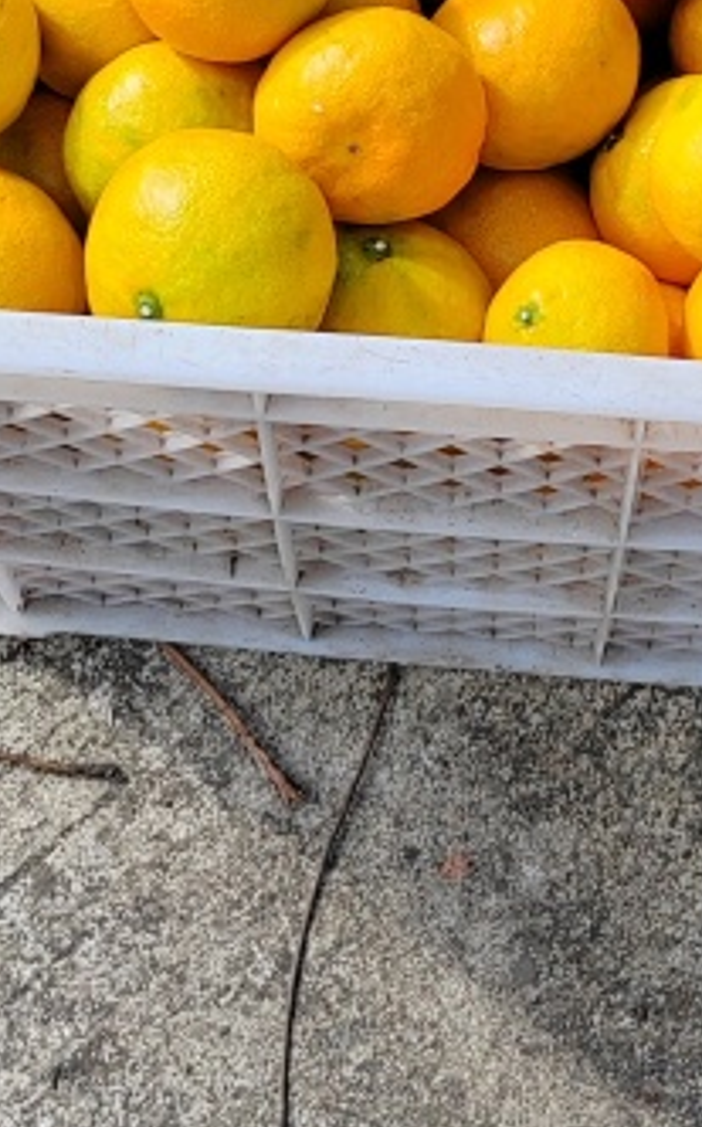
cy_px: 5
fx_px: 2821
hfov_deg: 14.0
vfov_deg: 21.8
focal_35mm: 92
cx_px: 638
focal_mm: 5.52
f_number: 1.9
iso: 100
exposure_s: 1/760
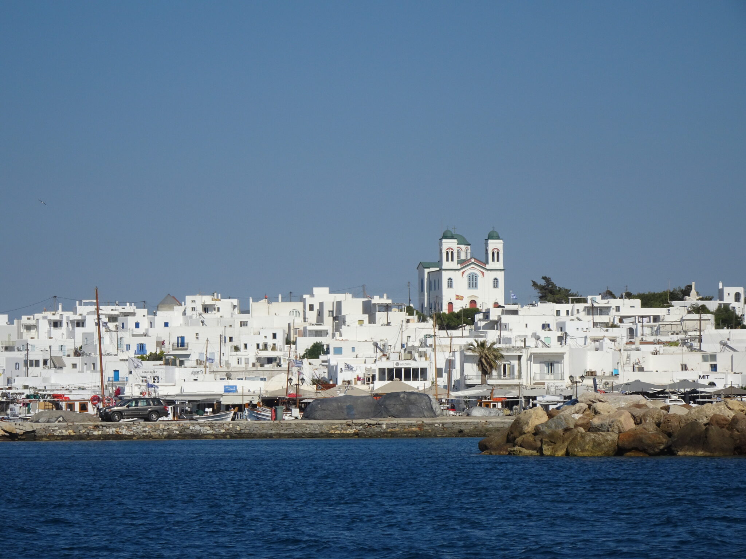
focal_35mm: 135
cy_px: 280
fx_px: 2909
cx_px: 373
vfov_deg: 11.0
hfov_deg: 14.6
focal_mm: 23.11
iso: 80
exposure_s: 1/1000
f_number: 5.6
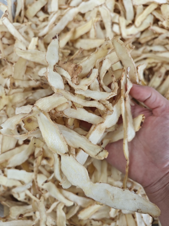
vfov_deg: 73.9
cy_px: 113
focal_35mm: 23
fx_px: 150
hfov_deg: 58.9
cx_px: 84
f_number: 2
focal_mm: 8.72
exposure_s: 1/100
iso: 160
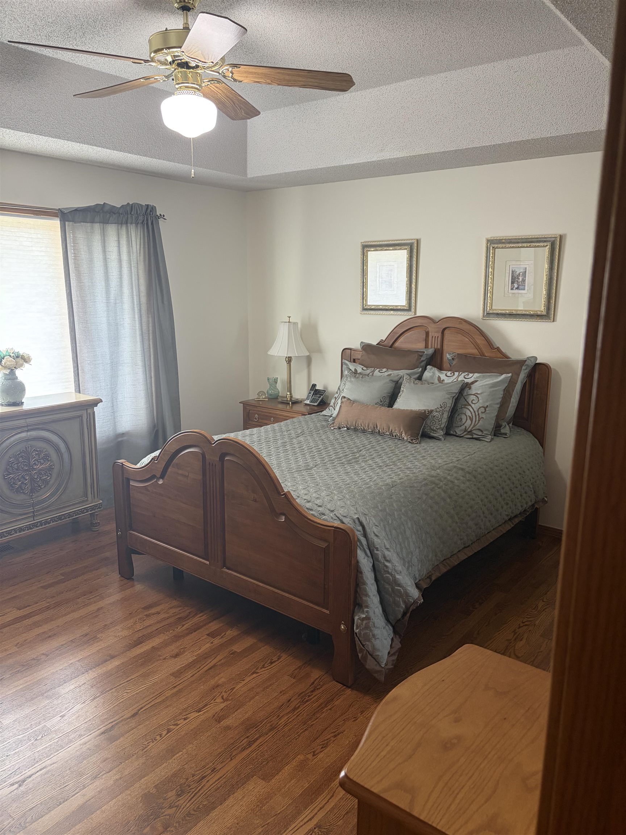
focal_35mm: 26
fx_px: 627
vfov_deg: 67.3
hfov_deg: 53.1
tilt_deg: -10.2
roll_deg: -0.2
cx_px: 313
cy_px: 418
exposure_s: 1/60
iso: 160
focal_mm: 5.96
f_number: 1.6
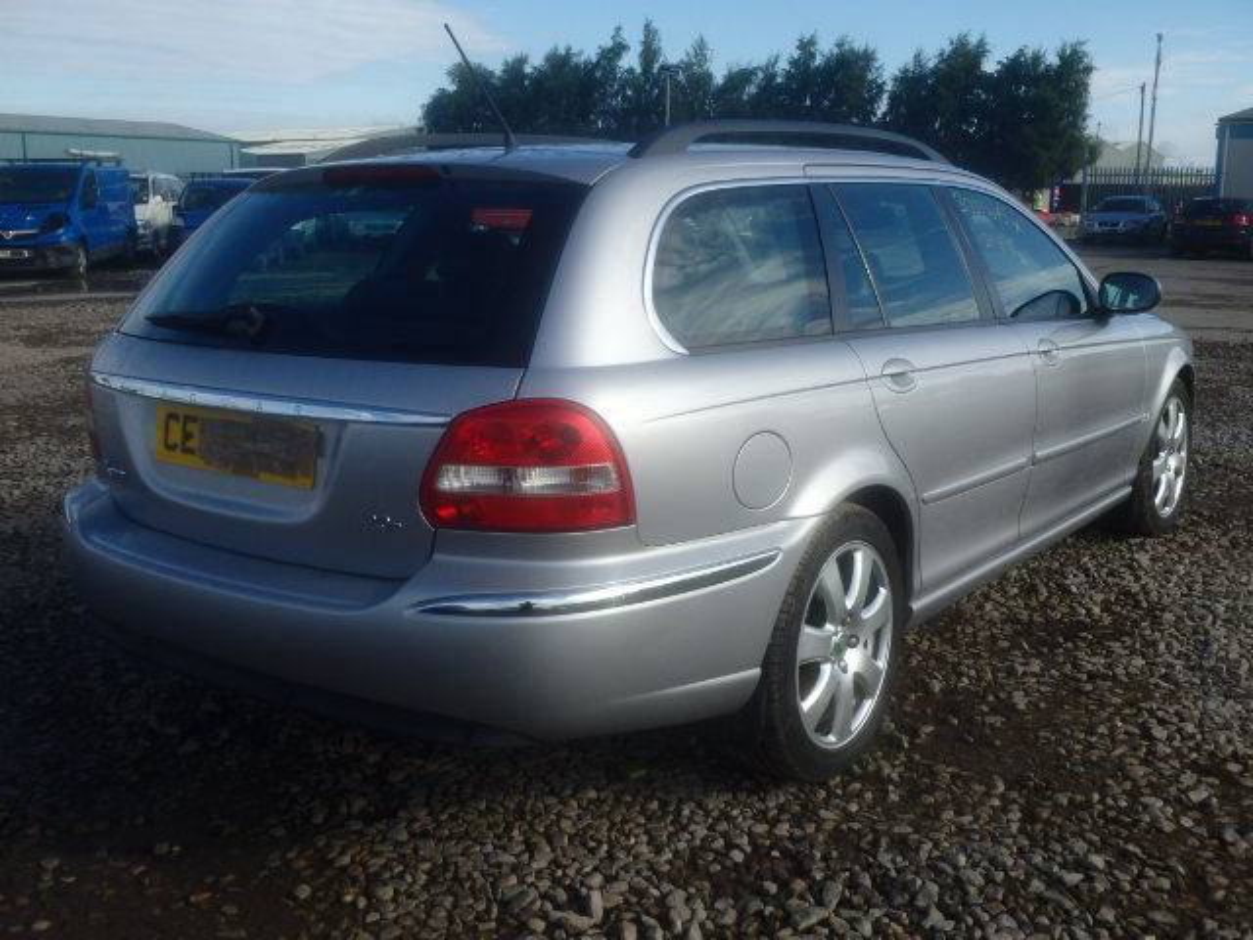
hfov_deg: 51.4
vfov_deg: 39.7
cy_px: 470
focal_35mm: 36
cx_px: 626
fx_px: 1303
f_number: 13
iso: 125
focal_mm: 6.4
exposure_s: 1/80
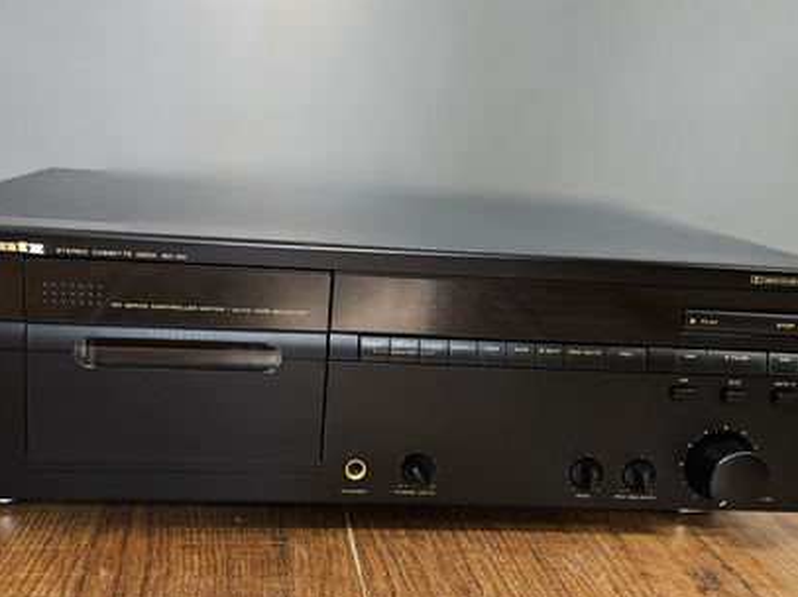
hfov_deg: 53.9
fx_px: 783
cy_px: 279
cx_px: 366
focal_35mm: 34
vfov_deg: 41.7
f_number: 1.8
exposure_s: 1/33.3
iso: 640
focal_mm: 5.4
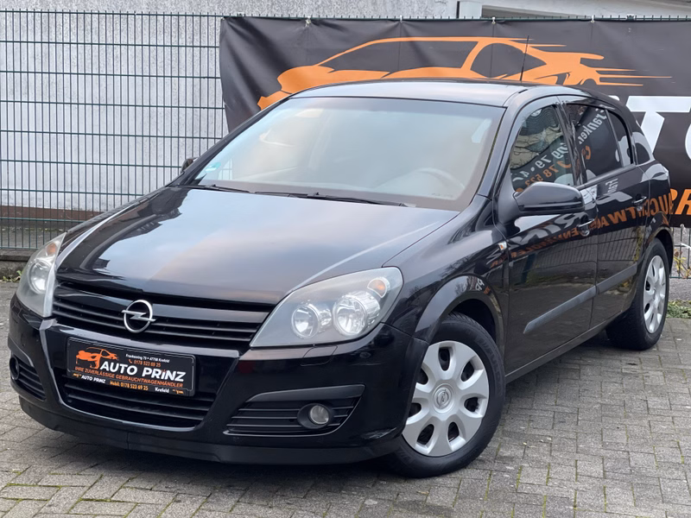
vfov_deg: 22.9
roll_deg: -1.6
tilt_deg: -7.5
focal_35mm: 64
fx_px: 1278
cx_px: 346
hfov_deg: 30.3
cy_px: 259
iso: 250
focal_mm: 7.5
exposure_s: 1/91
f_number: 2.2
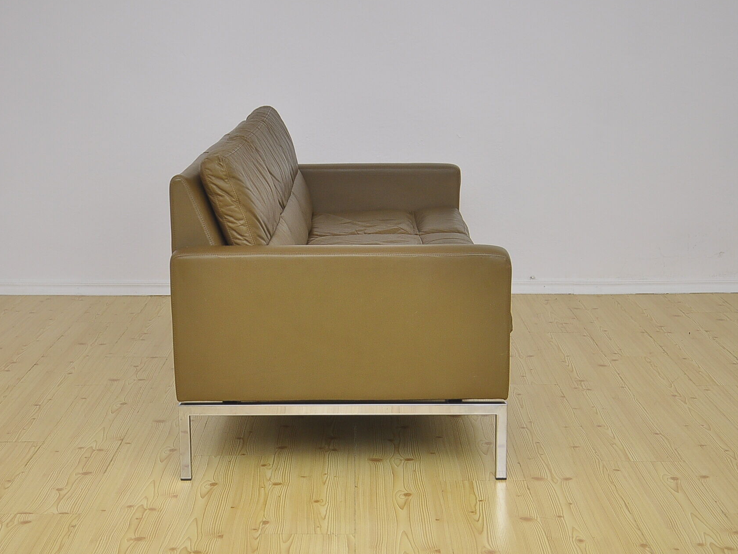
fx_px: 1227
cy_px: 278
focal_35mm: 58
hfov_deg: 33.5
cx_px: 341
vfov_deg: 25.4
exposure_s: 1/200
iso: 400
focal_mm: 35
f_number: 4.5
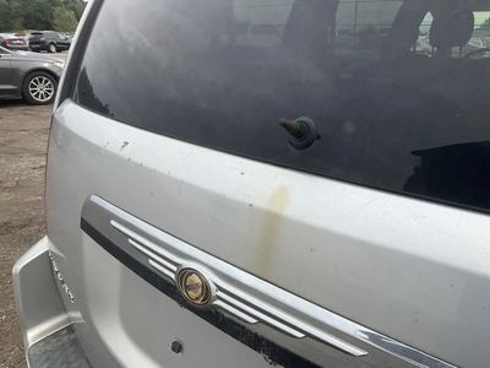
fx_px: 411
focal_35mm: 29
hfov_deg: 61.7
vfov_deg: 48.2
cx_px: 245
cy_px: 184
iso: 25
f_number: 1.8
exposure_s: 1/1055
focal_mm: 3
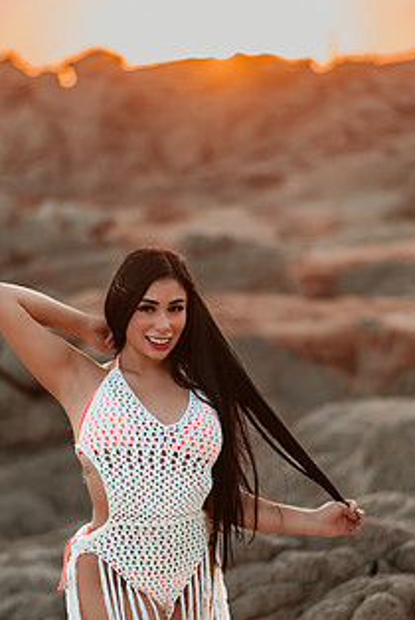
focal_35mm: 83
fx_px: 1432
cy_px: 361
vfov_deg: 24.4
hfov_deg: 16.5
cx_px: 202
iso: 100
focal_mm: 58
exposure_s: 1/2000
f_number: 1.4
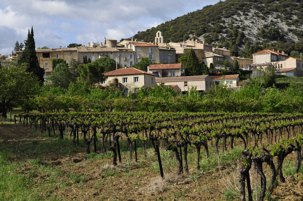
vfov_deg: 14.7
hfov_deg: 21.9
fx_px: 782
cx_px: 152
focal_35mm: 93
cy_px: 100
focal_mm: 62
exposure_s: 1/320
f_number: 10
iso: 200
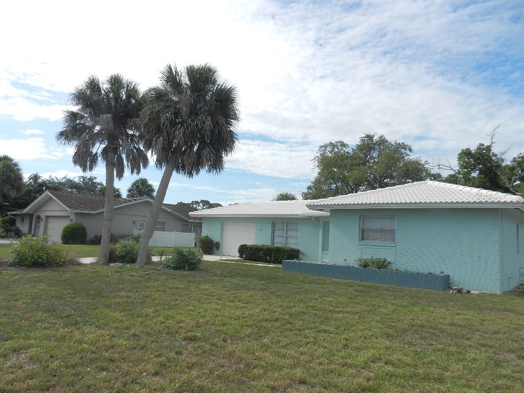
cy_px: 196
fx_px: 378
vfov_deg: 54.9
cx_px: 262
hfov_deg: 69.4
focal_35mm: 25
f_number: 3.5
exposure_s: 1/1600
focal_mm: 4.5
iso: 160
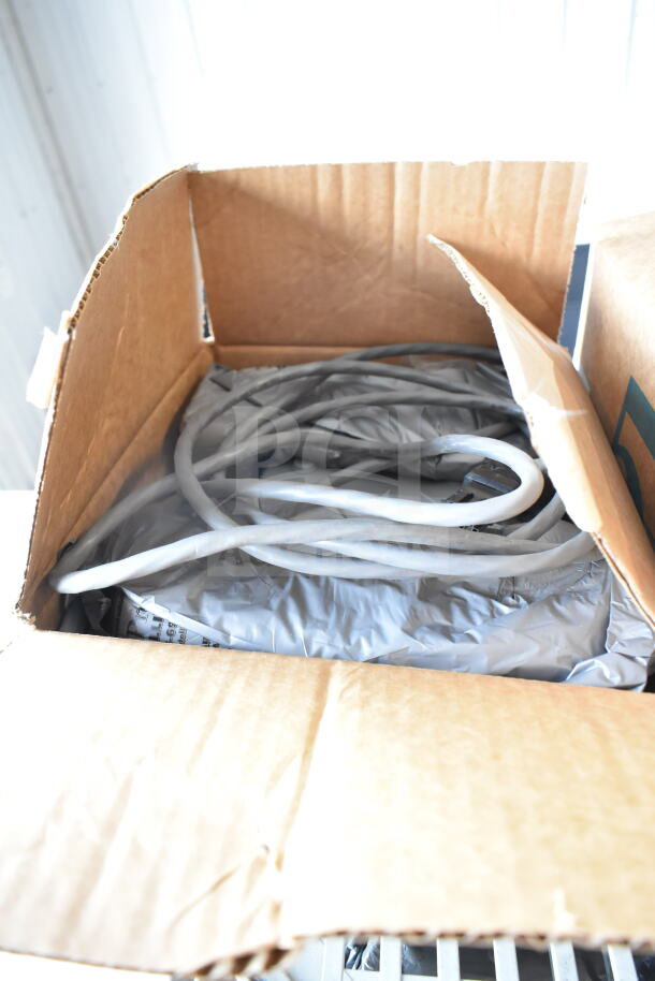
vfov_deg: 67.4
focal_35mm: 27
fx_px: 736
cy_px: 490
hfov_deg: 48.0
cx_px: 328
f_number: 4.5
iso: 1600
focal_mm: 18
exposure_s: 1/80
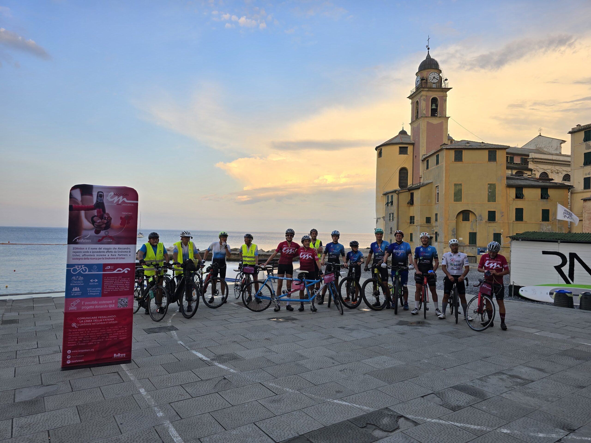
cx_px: 296
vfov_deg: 58.9
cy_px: 222
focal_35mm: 23
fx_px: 393
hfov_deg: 73.9
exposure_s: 1/182
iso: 12
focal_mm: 6.3
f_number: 1.7
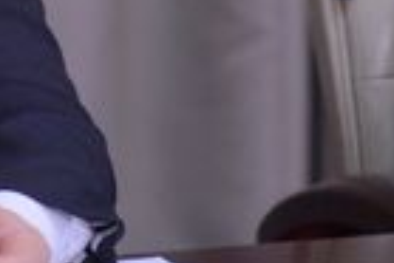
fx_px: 4404
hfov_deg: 5.1
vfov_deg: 3.4
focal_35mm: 402
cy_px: -144
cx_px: -241
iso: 3200
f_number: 3.5
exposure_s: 1/400
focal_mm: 80
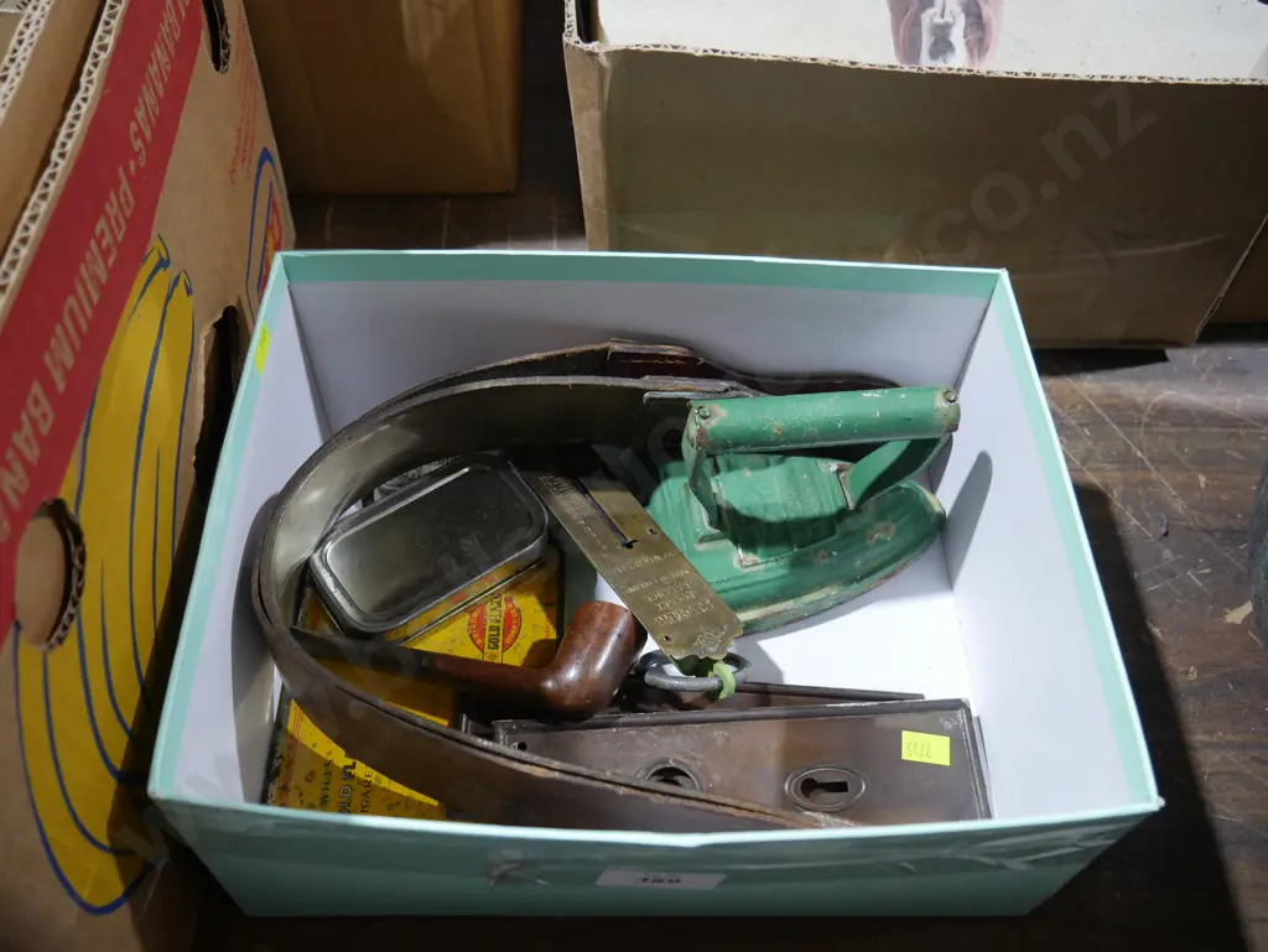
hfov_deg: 59.9
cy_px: 476
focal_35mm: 30
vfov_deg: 46.8
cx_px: 634
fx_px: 1099
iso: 500
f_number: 3.6
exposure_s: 1/60
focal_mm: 15
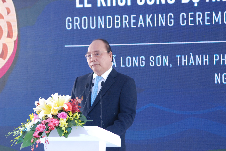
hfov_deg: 8.3
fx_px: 1556
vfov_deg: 5.6
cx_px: 113
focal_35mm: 248
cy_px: 76
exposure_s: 1/125
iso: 1000
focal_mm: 165
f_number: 5.3
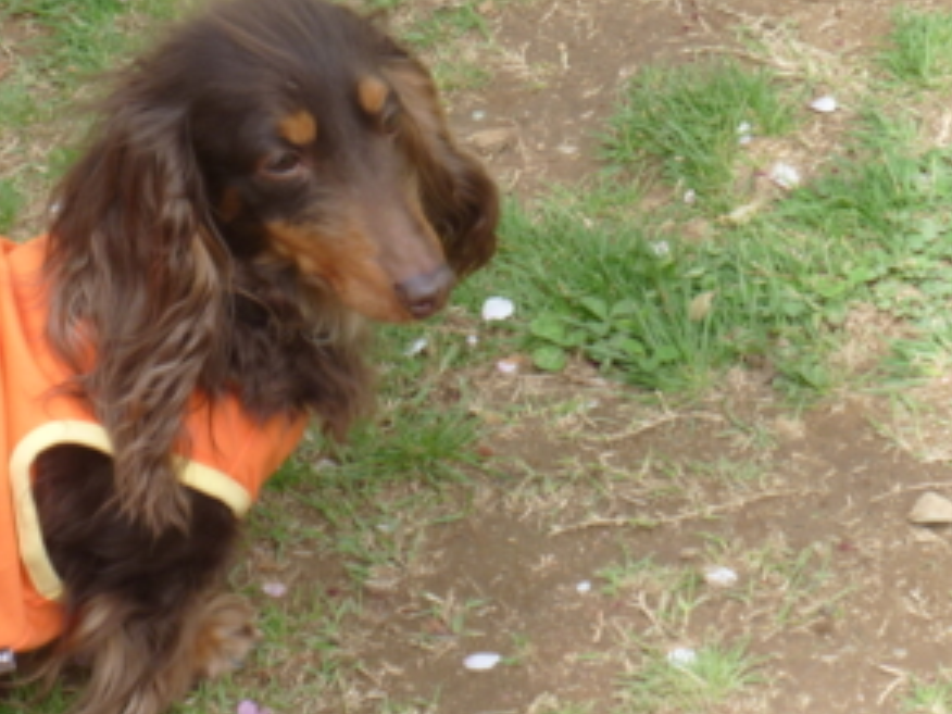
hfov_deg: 9.7
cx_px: 245
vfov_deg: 7.3
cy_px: 279
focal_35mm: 204
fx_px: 5610
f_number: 5.8
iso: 100
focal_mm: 21.2
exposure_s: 1/100
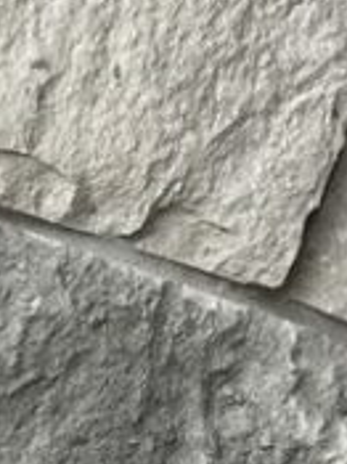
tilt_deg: -13.6
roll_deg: -21.7
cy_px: 1094
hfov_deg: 4.3
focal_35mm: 342
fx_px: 4577
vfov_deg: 5.6
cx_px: -119
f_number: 2.2
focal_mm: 7.5
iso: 100
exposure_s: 1/121
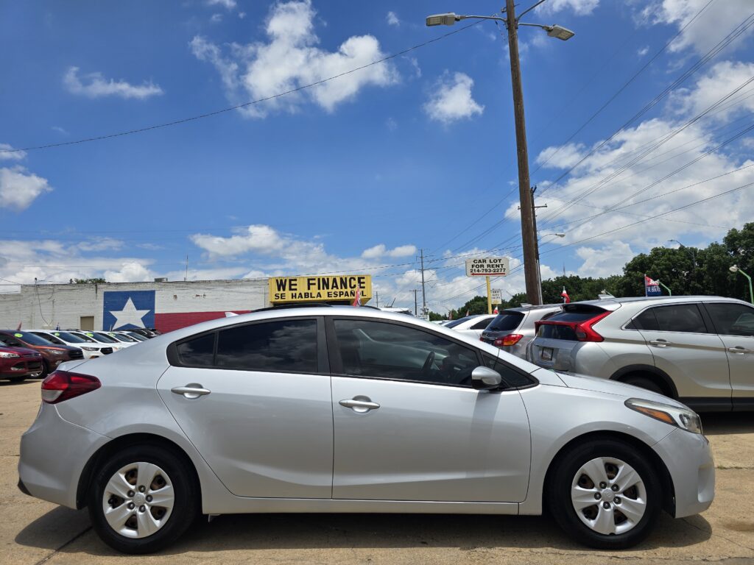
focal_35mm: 23
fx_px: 501
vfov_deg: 58.9
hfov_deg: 73.9
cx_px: 377
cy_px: 282
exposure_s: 1/1437
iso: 12
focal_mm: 6.3
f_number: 1.7
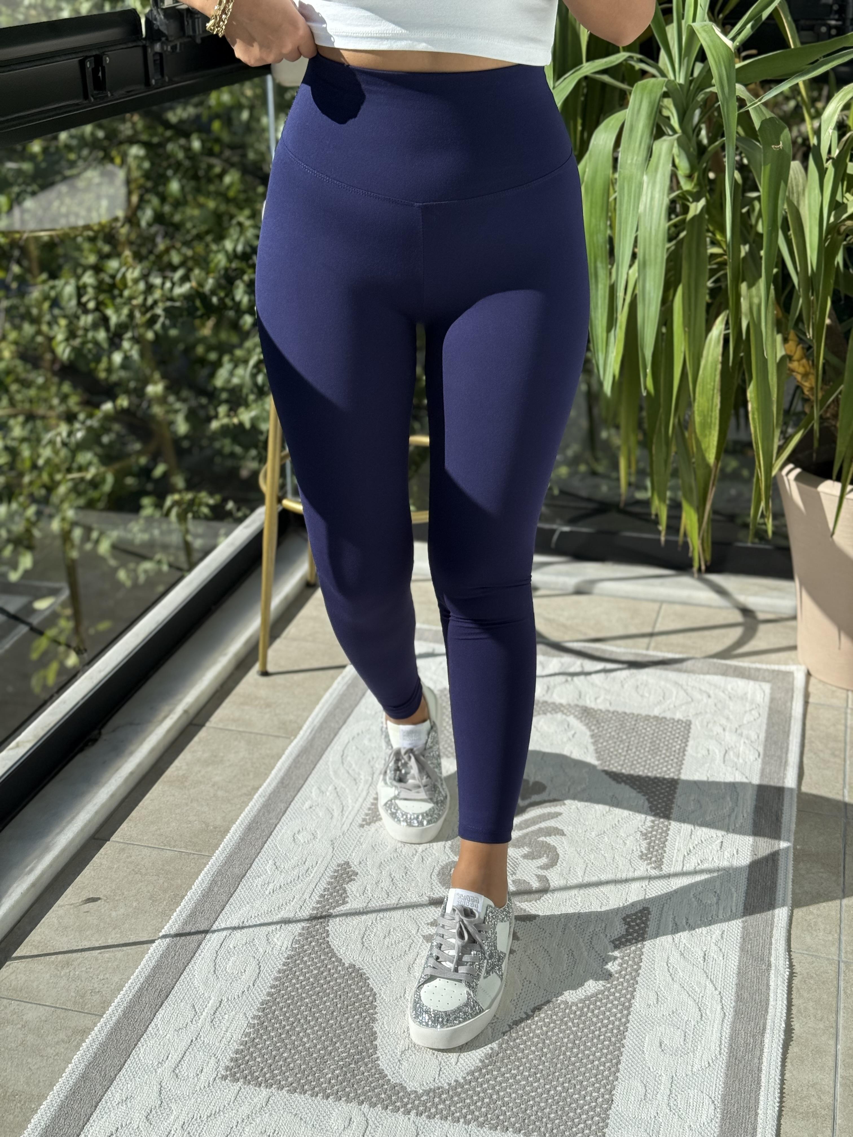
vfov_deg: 39.7
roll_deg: +1.3
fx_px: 1577
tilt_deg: -38.0
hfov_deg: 30.3
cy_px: 568
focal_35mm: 48
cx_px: 426
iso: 80
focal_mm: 6.76
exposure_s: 1/1931
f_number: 1.78
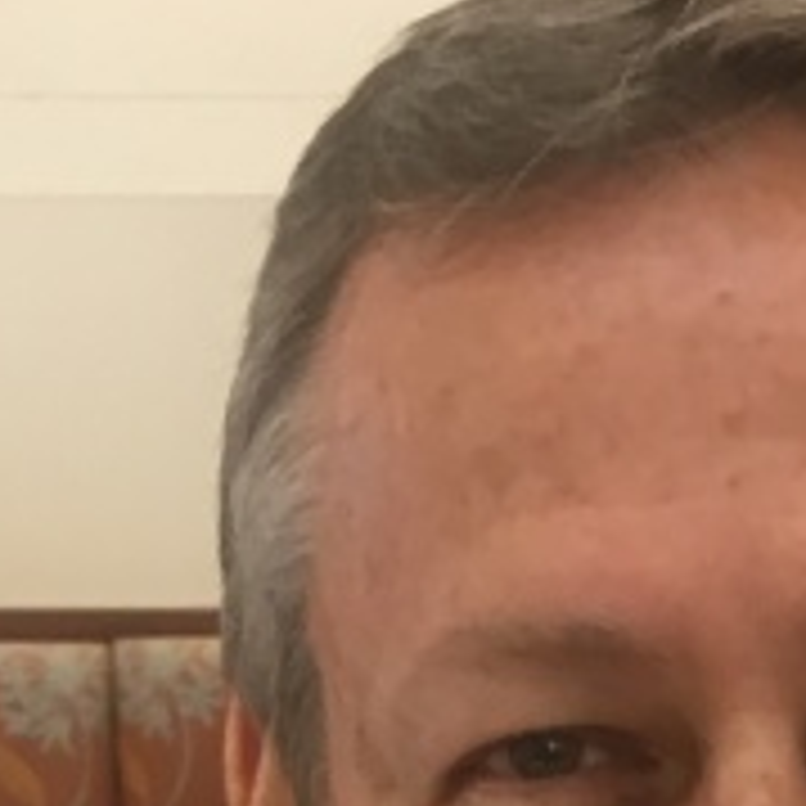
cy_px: 2202
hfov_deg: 11.3
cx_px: 779
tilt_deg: -20.7
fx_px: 4030
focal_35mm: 153
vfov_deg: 9.5
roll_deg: +1.1
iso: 80
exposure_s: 1/30
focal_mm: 4.15
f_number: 2.2
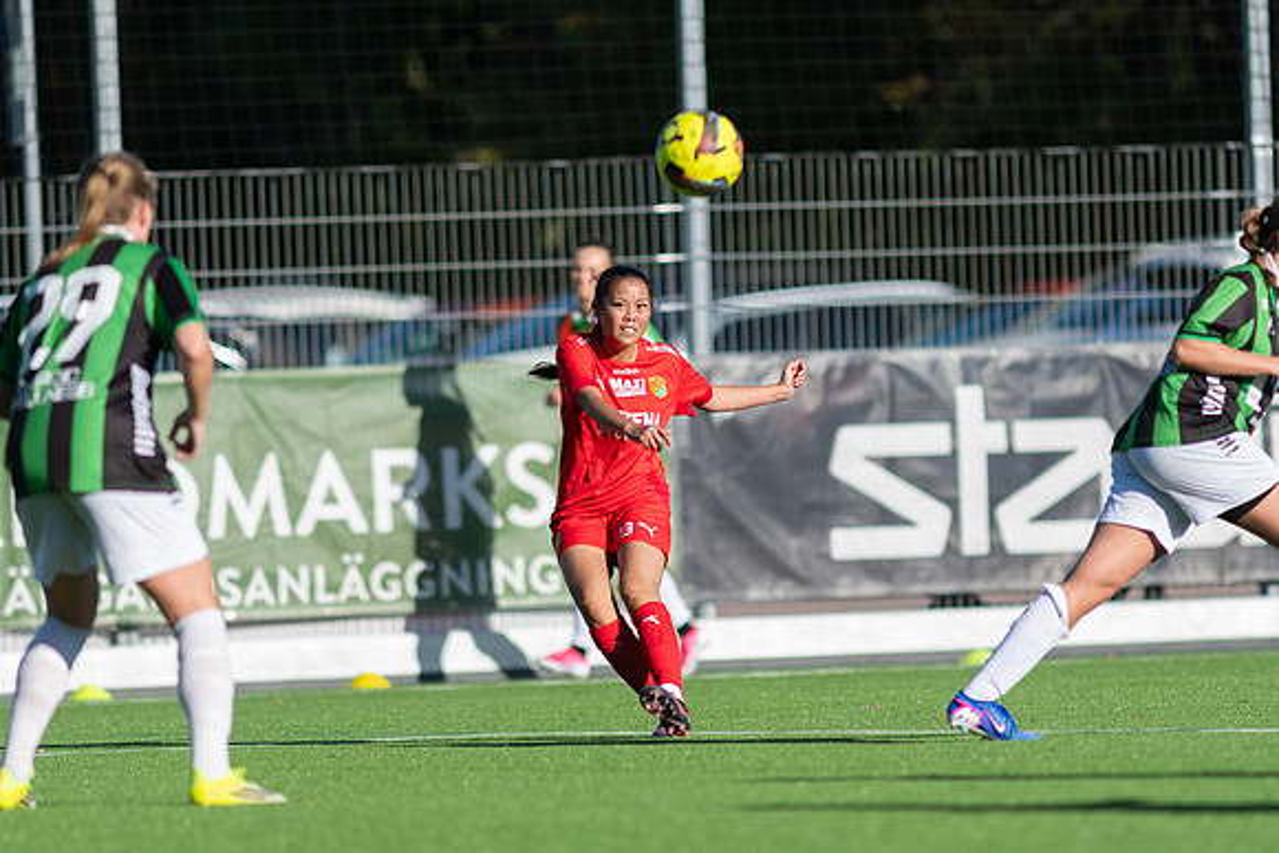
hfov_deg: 4.6
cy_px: 426
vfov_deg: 3.1
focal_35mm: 450
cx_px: 640
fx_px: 15990
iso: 100
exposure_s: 1/2000
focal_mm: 300
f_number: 3.2
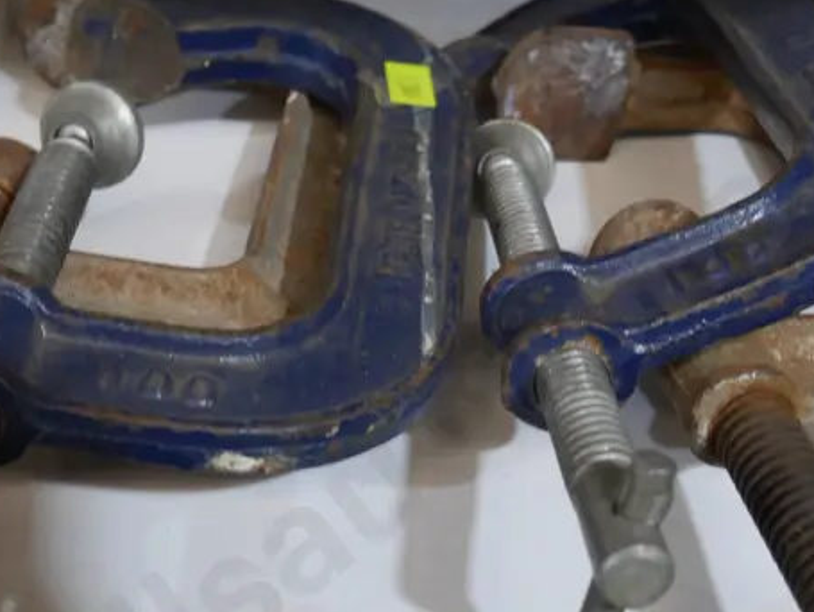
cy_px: 484
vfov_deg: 23.0
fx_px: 1483
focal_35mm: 63
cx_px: 390
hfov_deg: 30.7
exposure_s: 1/60
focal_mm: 14
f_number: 3.5
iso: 640
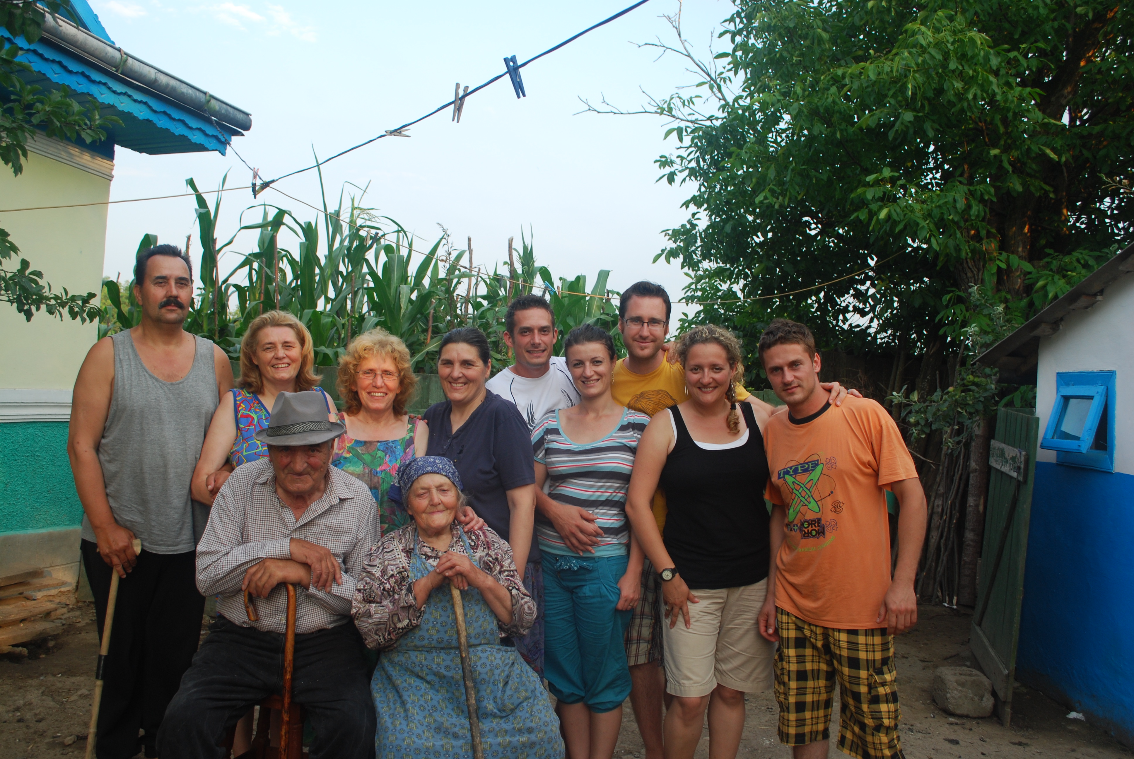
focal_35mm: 33
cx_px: 567
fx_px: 1041
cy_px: 380
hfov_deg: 57.2
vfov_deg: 40.1
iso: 200
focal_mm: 22
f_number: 5.6
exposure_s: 1/125
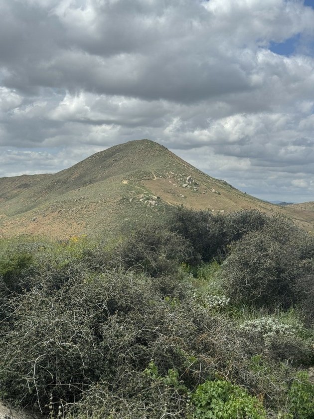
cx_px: 157
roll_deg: -1.7
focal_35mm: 48
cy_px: 210
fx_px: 581
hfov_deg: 30.3
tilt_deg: -1.8
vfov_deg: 39.7
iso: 64
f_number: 1.78
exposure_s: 1/7092
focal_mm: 6.76
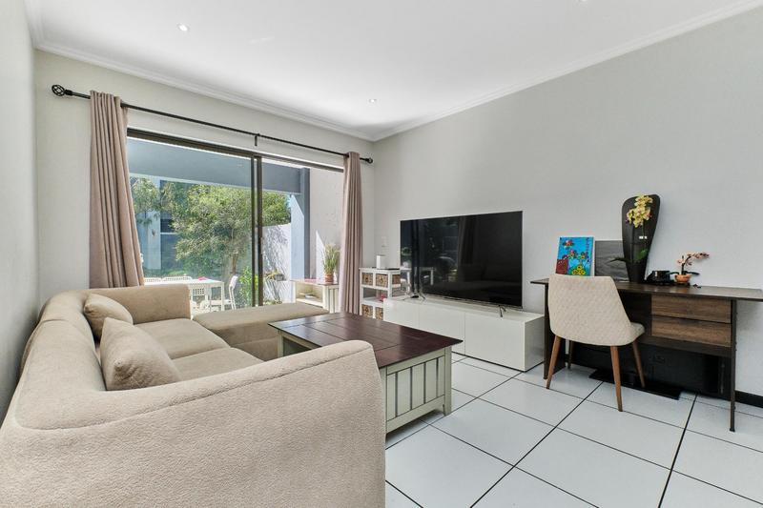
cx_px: 382
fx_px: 318
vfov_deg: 77.3
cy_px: 254
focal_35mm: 15
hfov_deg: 100.4
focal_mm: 10
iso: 800
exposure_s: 1/200
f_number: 10
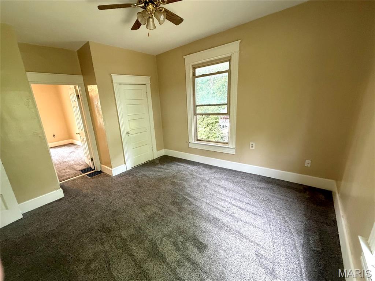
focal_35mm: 14
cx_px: 188
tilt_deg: -16.3
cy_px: 140
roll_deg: +3.9
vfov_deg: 85.6
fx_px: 152
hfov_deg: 102.1
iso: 500
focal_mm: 2.22
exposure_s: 1/60
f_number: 2.2
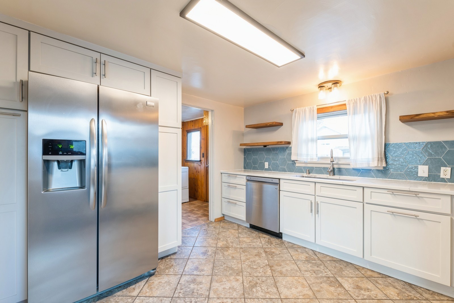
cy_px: 152
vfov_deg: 77.3
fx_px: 189
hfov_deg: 100.4
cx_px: 227
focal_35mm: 15
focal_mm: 10
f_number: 6.3
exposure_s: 1/1.67
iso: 100
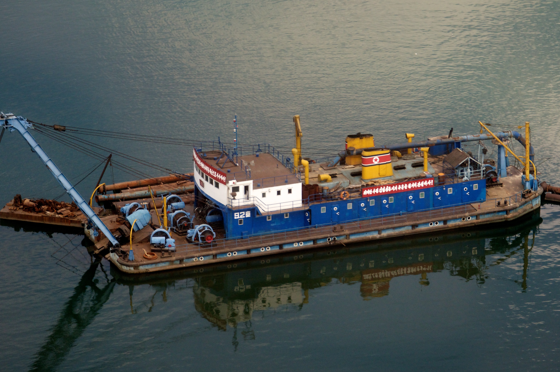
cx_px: 318
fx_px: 5050
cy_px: 181
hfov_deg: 6.3
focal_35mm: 325
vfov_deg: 4.2
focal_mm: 180
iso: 400
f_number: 5.6
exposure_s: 1/320
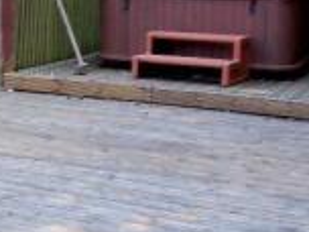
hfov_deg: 18.6
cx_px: -170
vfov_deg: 15.8
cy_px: 15
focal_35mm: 92
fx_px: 821
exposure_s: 1/125
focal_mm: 4.2
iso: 80
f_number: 3.3
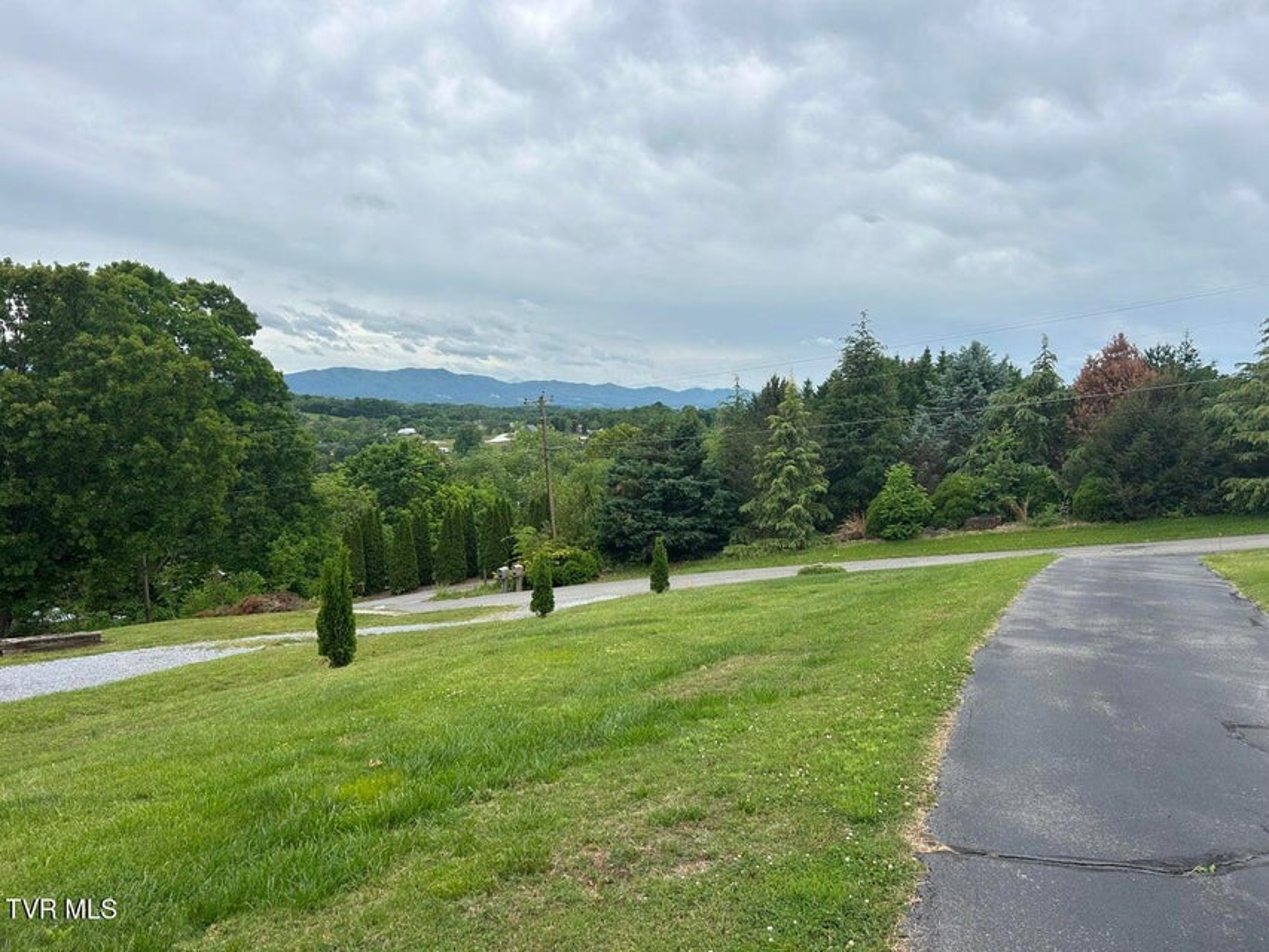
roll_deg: -1.5
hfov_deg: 67.3
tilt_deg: -4.7
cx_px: 634
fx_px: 953
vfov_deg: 53.1
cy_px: 476
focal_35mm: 26
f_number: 1.5
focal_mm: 5.7
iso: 50
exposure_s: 1/1869
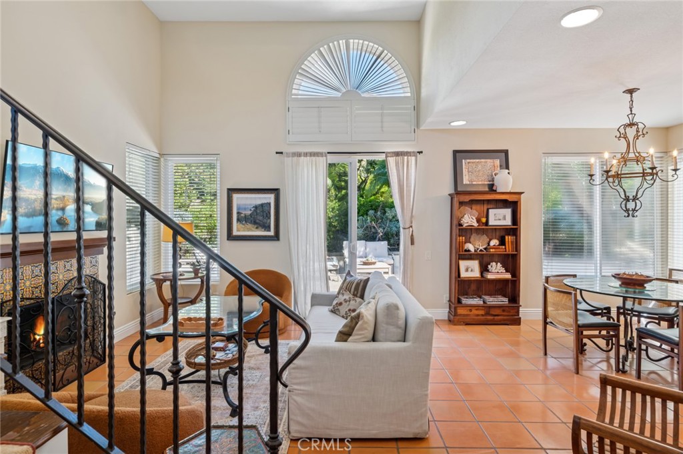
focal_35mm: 19
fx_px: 360
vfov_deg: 64.5
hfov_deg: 87.0
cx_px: 342
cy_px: 227
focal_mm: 19
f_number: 8
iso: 320
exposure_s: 1/25
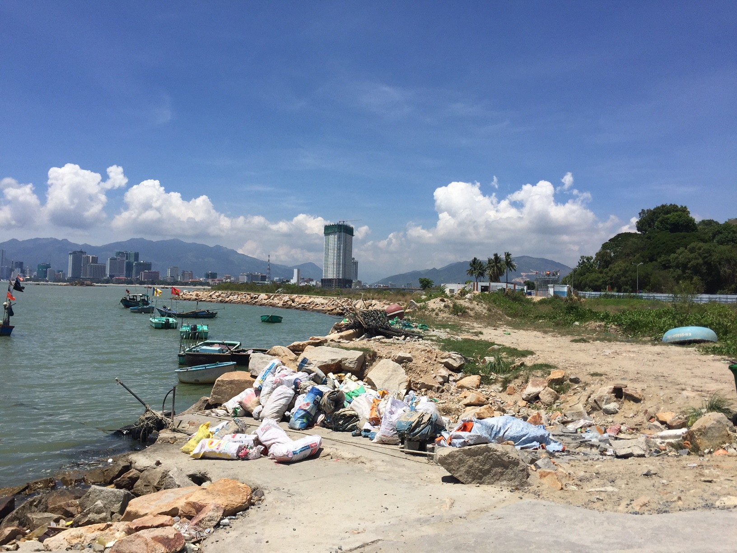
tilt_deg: +1.6
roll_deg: -3.7
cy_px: 276
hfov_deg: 61.7
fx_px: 617
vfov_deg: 48.2
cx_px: 368
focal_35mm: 29
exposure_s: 1/3968
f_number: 2.2
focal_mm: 4.15
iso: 32
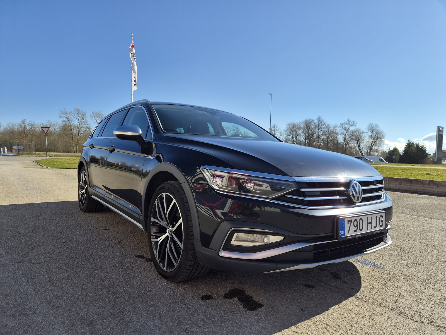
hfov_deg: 73.9
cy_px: 168
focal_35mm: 23
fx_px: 296
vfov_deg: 58.9
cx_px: 223
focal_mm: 5.4
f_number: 1.8
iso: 80
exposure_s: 1/5264
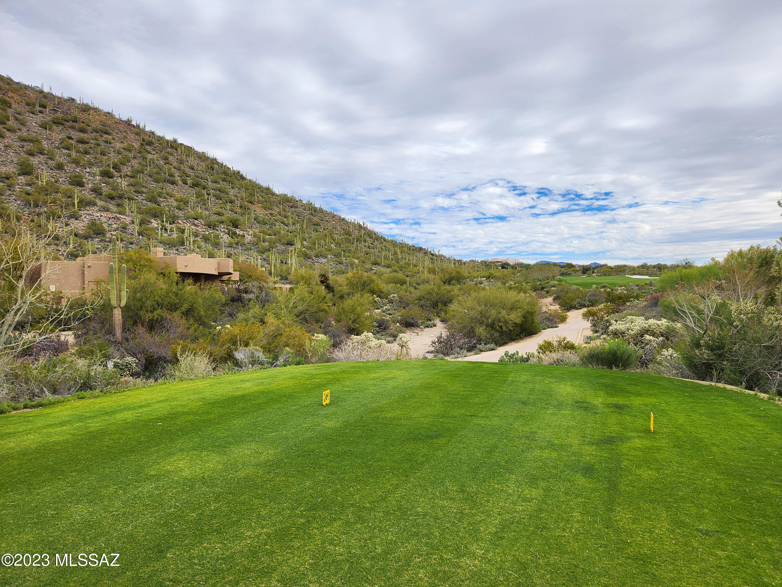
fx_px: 520
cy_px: 294
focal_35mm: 23
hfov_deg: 73.9
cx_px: 391
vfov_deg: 58.9
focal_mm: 5.4
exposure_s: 1/2259
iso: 20
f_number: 1.8
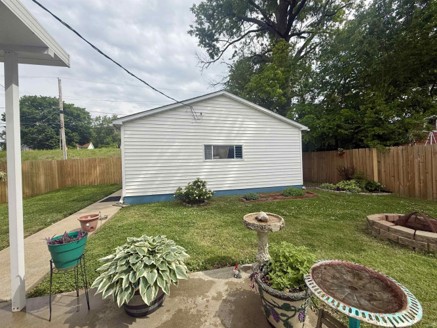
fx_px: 177
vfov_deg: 85.7
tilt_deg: +2.5
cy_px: 164
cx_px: 218
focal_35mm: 14
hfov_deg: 102.1
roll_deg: +1.2
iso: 50
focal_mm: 2.22
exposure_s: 1/2410
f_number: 2.2
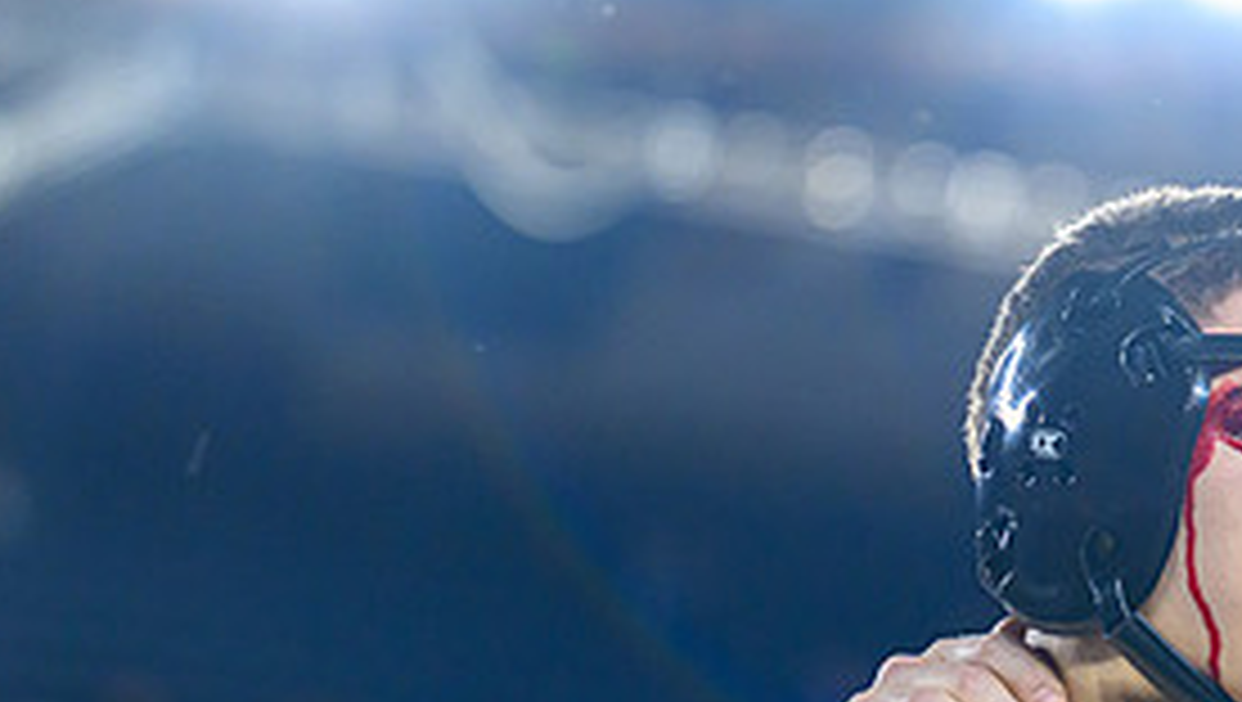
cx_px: 1360
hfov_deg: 8.0
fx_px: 8770
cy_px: 627
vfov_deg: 4.6
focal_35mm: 266
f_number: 2.8
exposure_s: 1/640
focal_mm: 97
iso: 2500
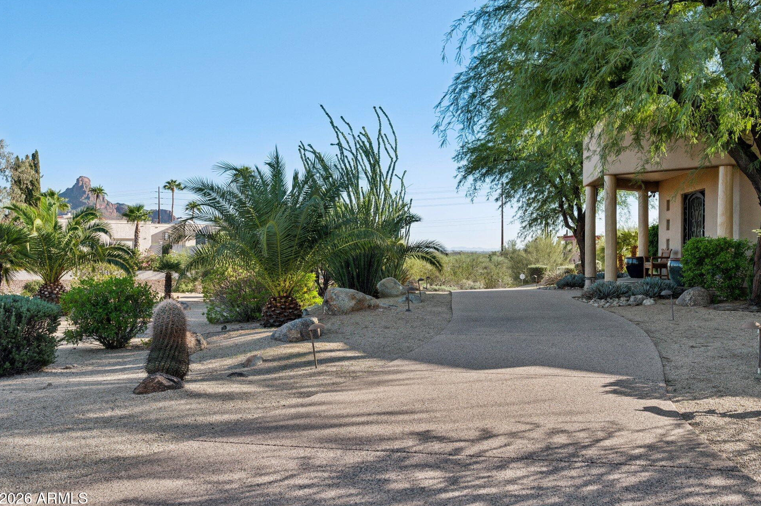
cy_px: 253
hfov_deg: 58.7
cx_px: 402
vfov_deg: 41.1
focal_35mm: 32
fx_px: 676
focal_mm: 30
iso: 320
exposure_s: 1/640
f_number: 8
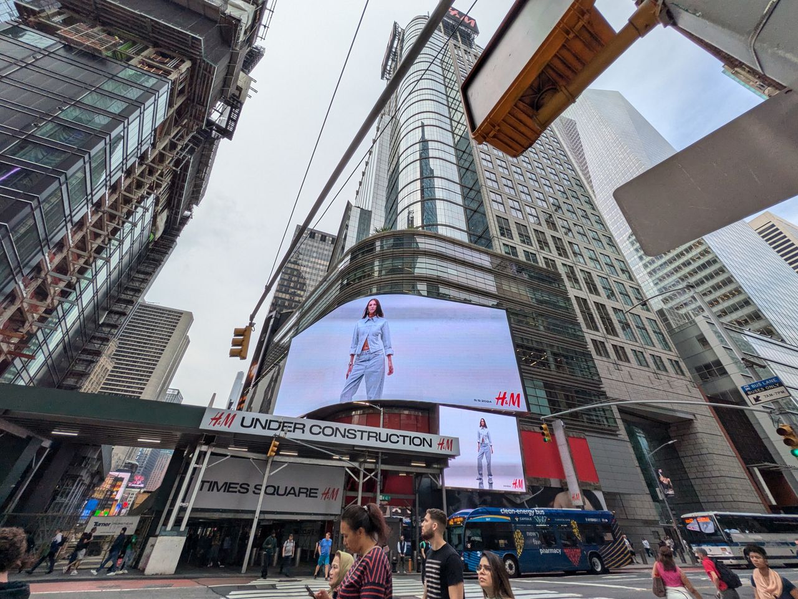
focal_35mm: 14
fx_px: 323
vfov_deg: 85.7
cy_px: 300
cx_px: 399
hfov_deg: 102.0
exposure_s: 1/1284
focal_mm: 1.83
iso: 47
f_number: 2.2
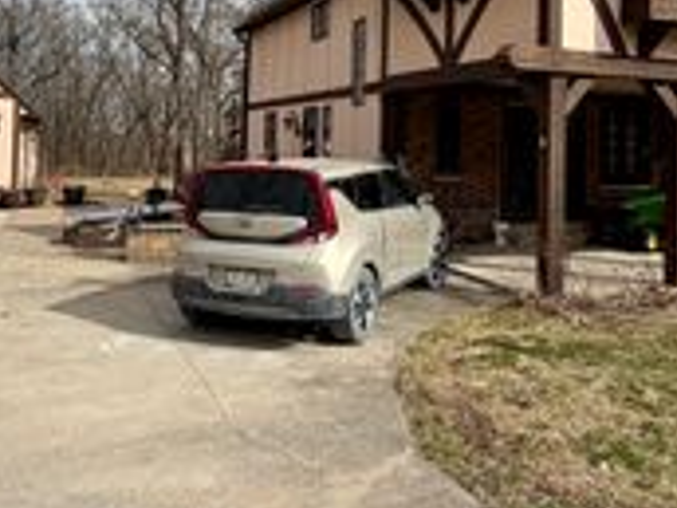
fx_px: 685
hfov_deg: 52.6
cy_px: 116
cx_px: 364
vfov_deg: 39.4
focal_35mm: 35
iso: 20
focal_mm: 2.22
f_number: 2.2
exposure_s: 1/1145
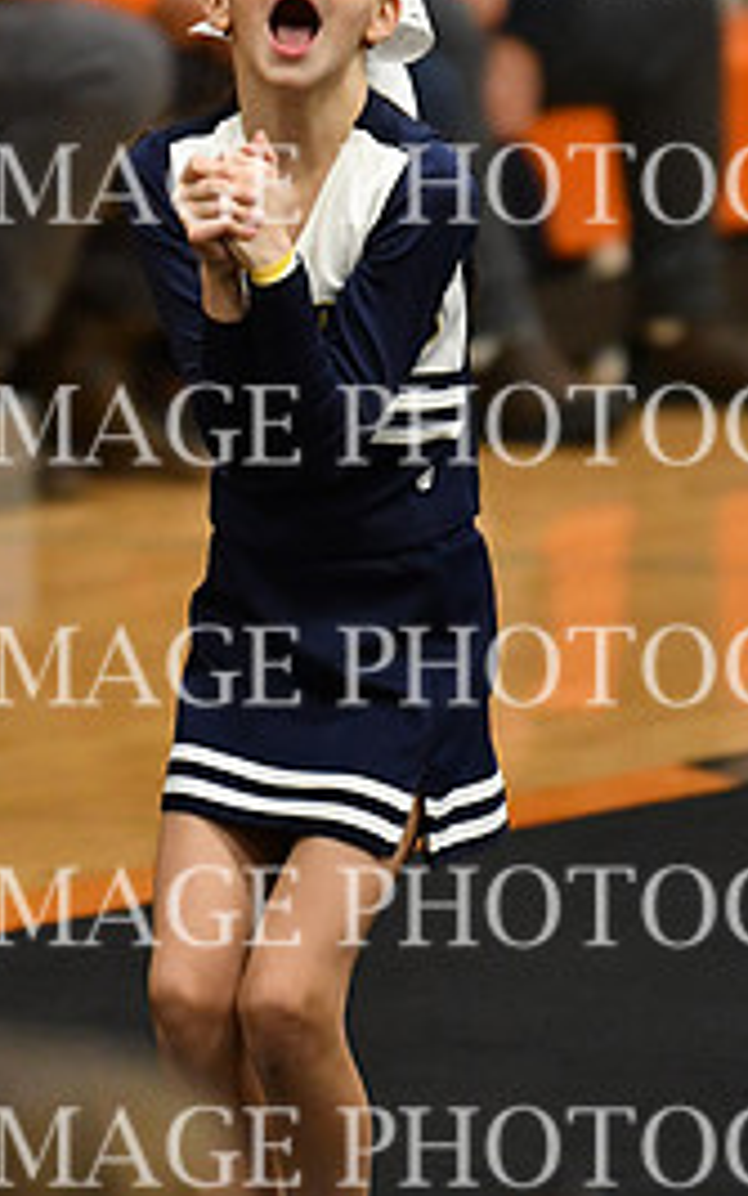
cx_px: 307
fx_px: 21678
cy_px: 305
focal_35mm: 665
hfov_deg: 2.0
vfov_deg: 3.2
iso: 4000
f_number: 2.8
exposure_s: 1/800
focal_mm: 200
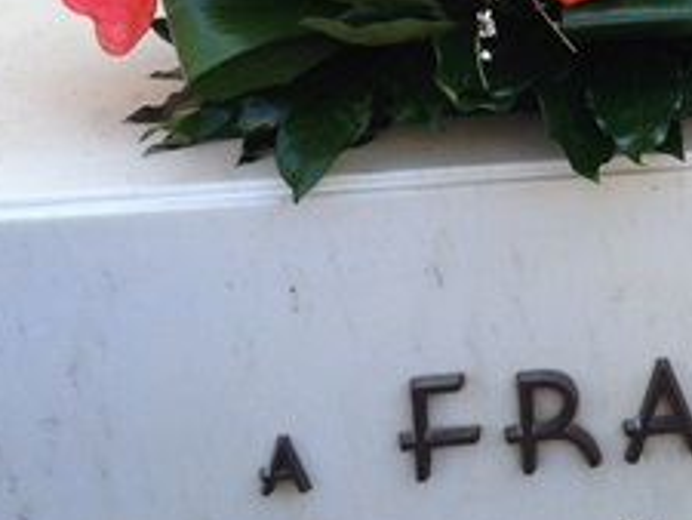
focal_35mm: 94
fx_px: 1880
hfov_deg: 18.9
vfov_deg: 15.1
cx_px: 963
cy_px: -126
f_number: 2.4
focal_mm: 4.12
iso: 50
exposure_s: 1/242
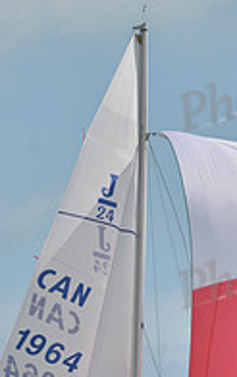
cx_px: 80
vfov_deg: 3.5
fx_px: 6213
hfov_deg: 2.2
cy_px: 387
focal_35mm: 603
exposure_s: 1/1600
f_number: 8
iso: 280
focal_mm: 200
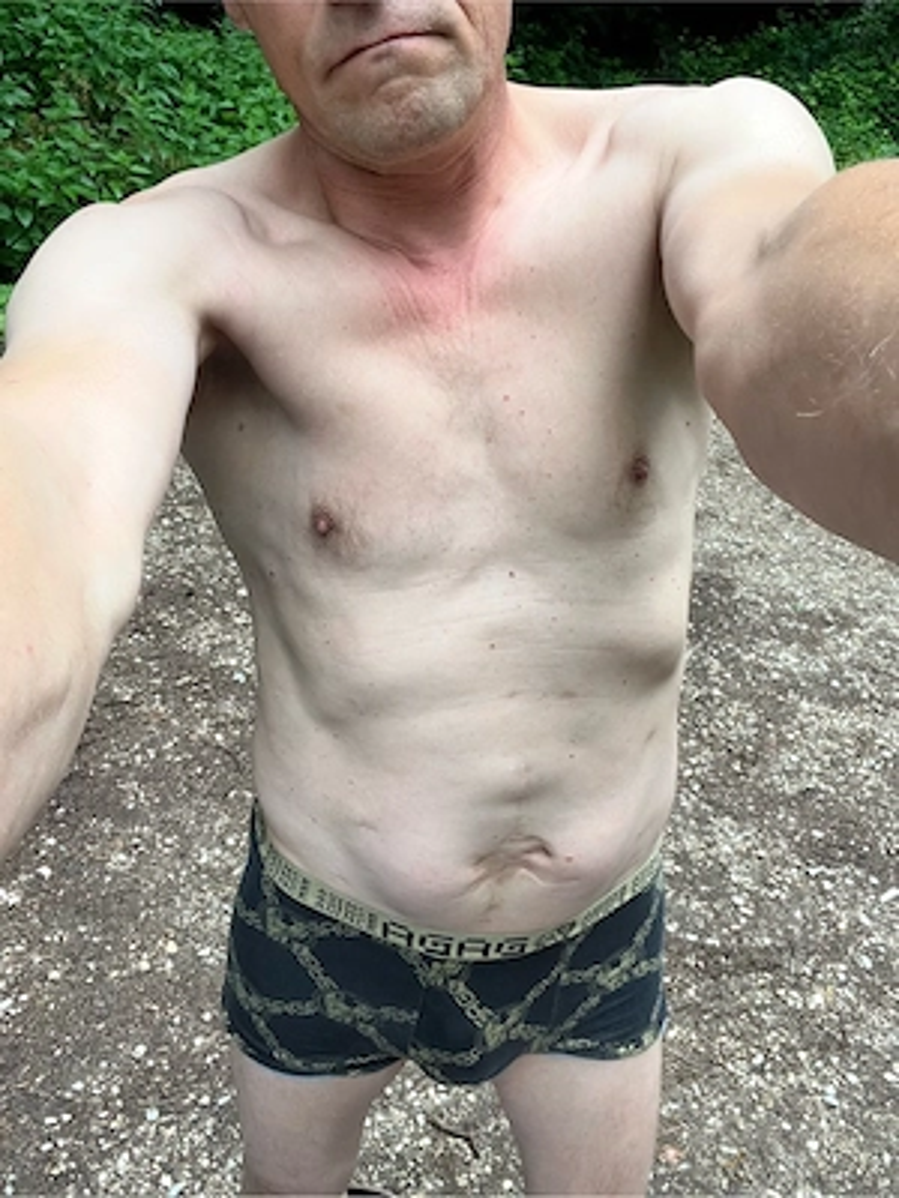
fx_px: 1039
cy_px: 599
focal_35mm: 30
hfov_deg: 46.8
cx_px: 450
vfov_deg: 60.0
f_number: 2.2
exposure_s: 1/70
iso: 100
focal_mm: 2.71
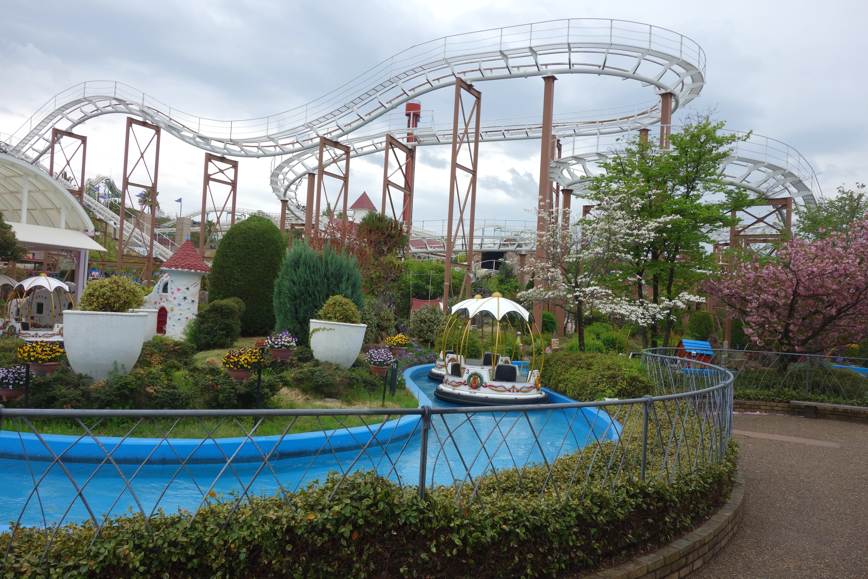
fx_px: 675
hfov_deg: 65.5
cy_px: 290
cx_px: 434
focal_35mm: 28
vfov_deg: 46.4
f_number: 5.6
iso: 125
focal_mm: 10.4
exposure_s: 1/400
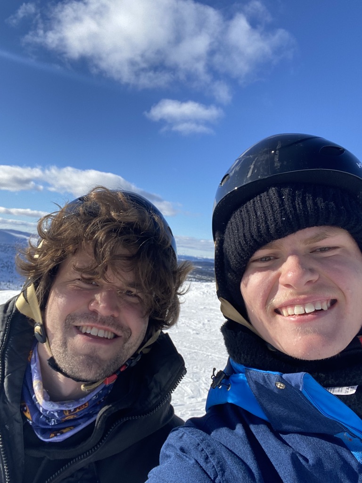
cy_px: 242
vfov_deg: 60.0
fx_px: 418
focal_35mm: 30
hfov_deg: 46.8
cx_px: 181
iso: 25
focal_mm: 2.71
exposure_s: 1/782
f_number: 2.2
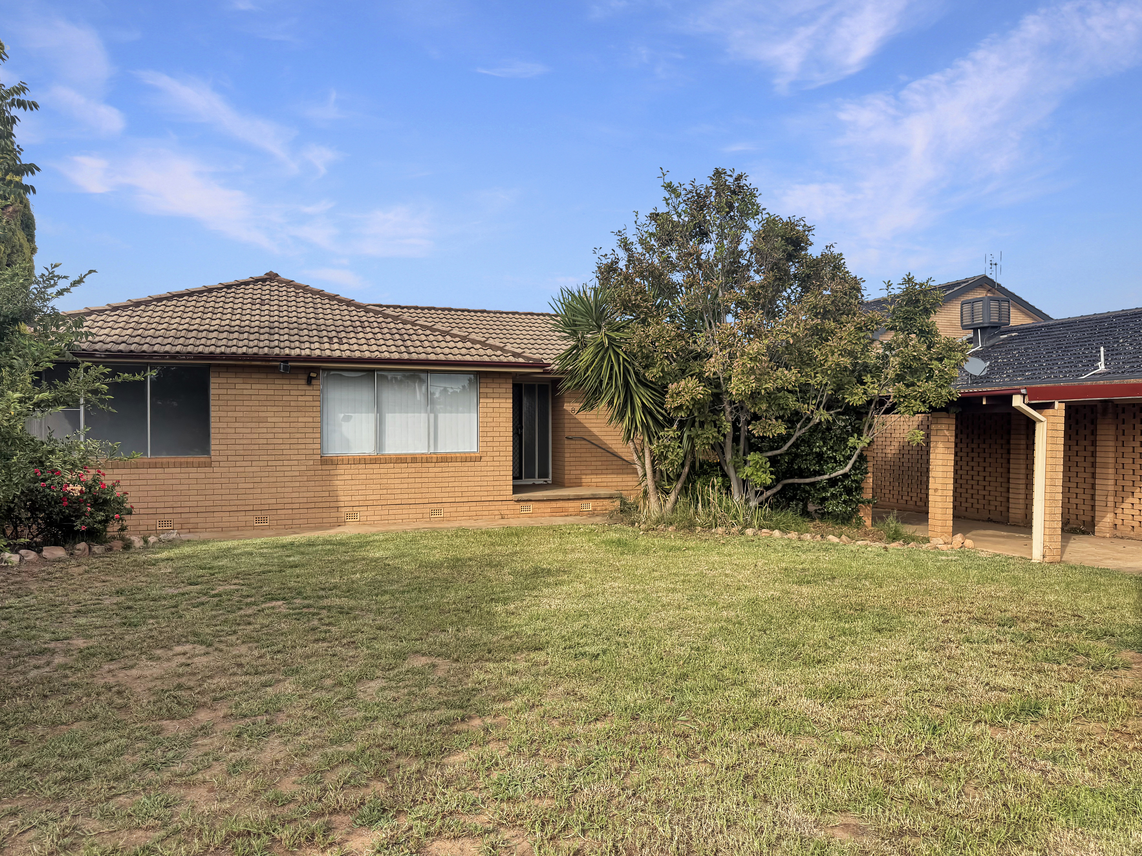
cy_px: 428
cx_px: 571
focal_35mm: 24
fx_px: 792
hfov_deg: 71.6
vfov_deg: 56.8
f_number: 1.78
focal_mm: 6.76
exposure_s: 1/2703
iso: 80
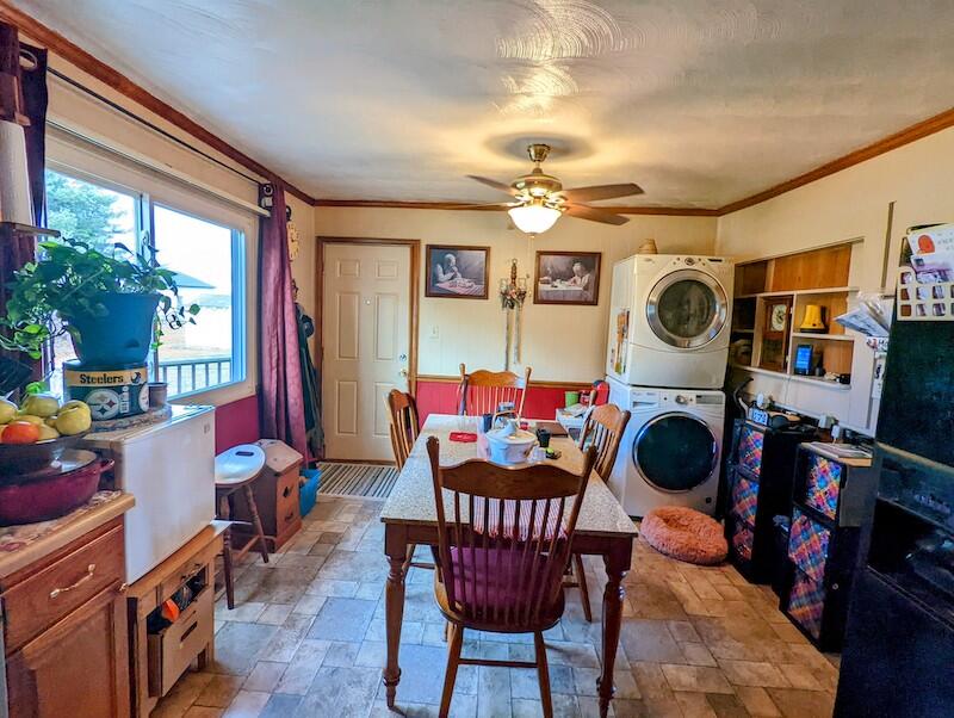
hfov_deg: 94.4
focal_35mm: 16
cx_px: 477
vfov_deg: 78.2
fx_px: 441
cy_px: 359
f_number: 2.2
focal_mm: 2.35
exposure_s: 1/89.6
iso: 122
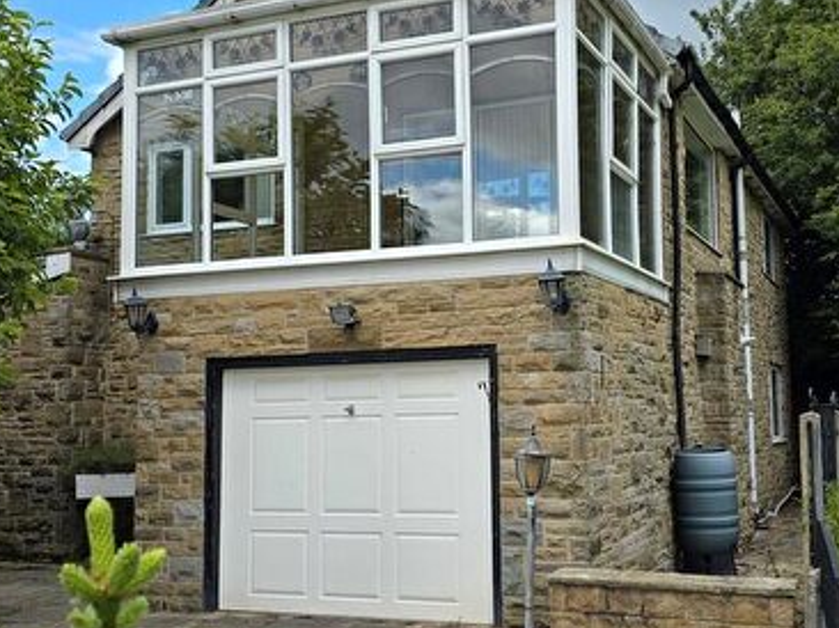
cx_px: 472
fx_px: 1066
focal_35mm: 44
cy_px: 340
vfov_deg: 32.8
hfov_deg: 42.9
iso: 80
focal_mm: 6.3
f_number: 1.7
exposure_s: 1/2969
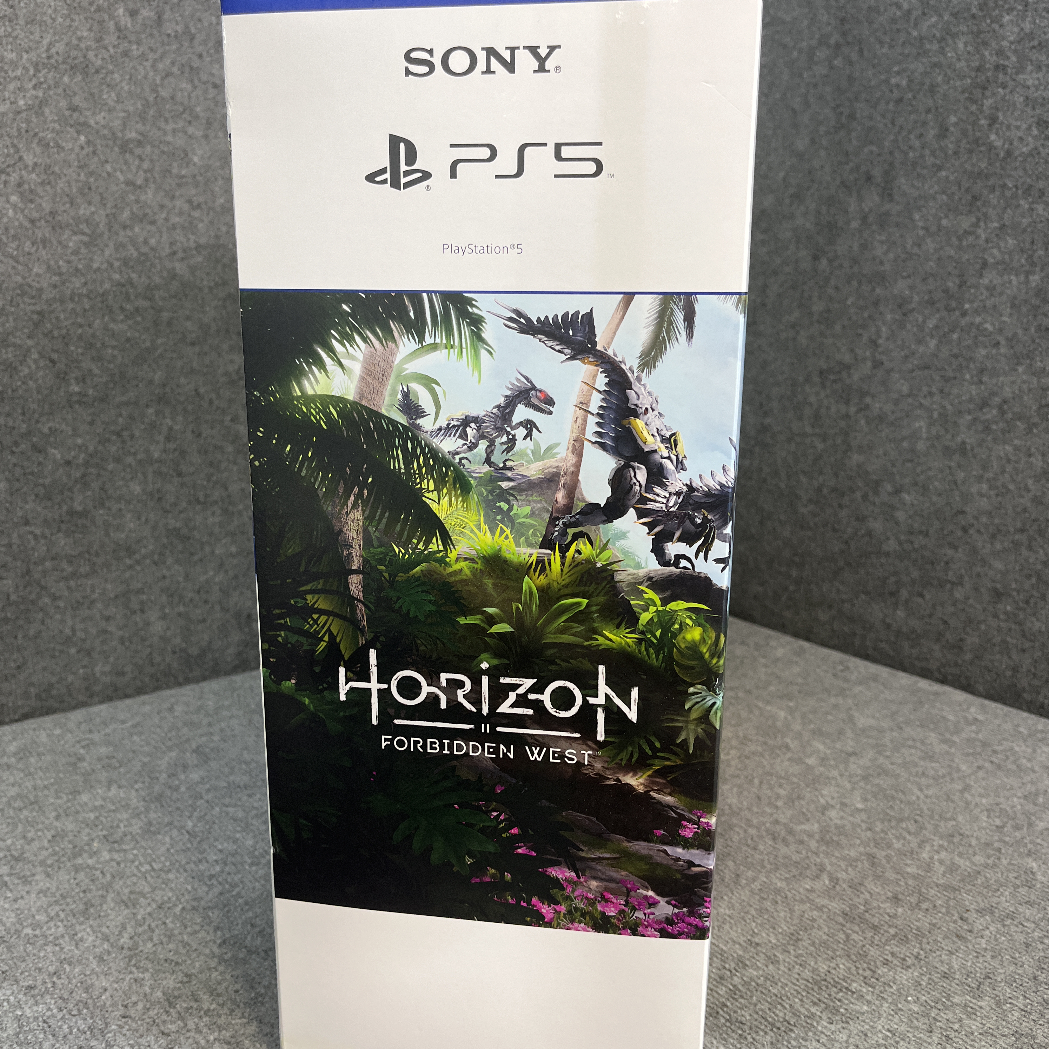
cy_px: 557
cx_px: 527
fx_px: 1063
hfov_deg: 52.5
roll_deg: -0.5
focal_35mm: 31
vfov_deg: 52.5
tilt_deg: -14.4
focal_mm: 5.1
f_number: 1.6
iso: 100
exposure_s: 1/100
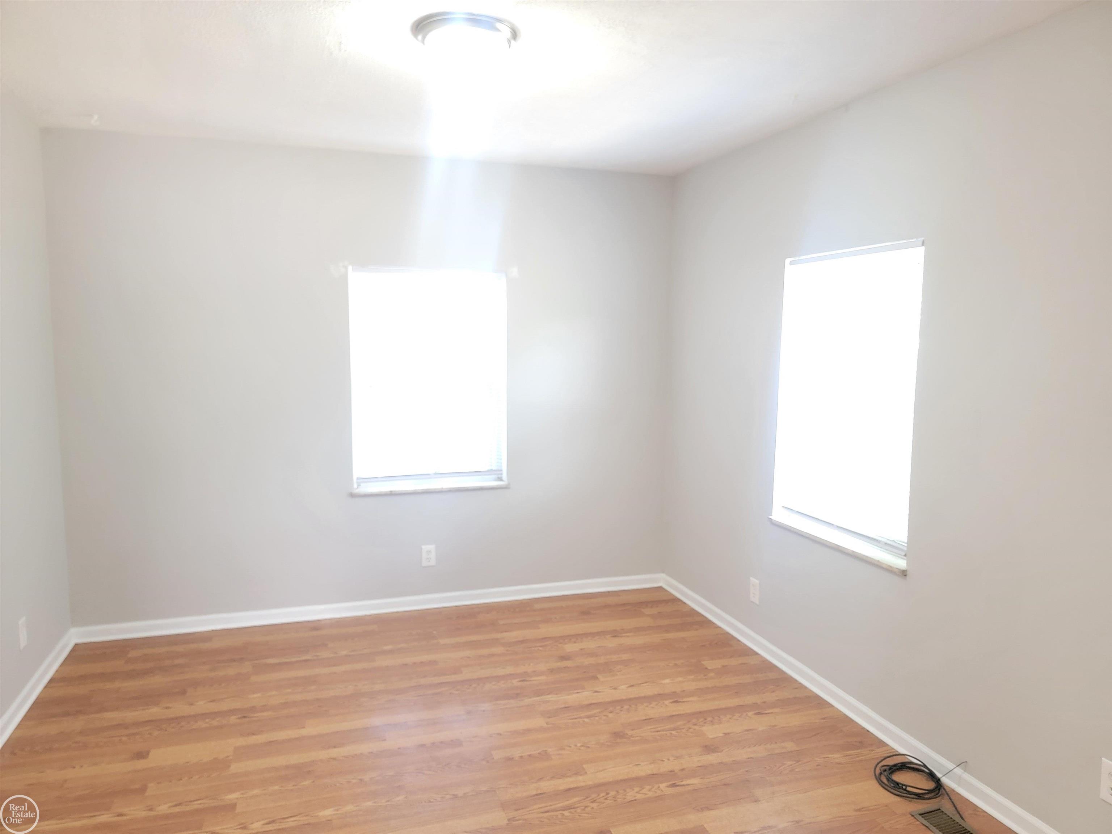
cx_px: 556
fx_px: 771
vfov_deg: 56.8
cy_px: 417
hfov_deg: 71.6
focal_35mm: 24
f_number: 1.8
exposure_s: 1/40
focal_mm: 6.7
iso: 400
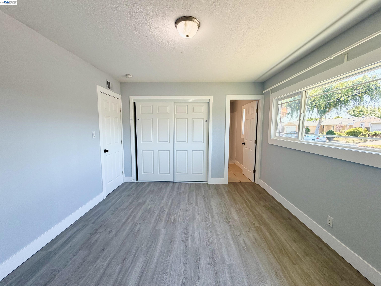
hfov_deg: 102.1
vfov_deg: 85.7
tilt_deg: -6.6
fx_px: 154
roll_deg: -0.1
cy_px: 143
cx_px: 190
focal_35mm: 14
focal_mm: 2.22
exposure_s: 1/120
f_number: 2.2
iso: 80
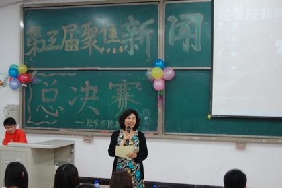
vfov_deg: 23.7
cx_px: 141
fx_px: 446
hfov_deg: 35.1
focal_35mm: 57
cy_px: 94
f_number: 5
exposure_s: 1/10
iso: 400
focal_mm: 38
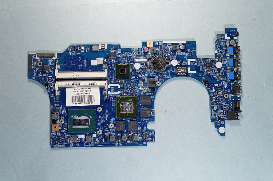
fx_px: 250
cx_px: 136
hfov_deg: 57.3
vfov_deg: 39.9
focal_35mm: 33
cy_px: 90
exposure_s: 1/6
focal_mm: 22
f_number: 8
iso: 100
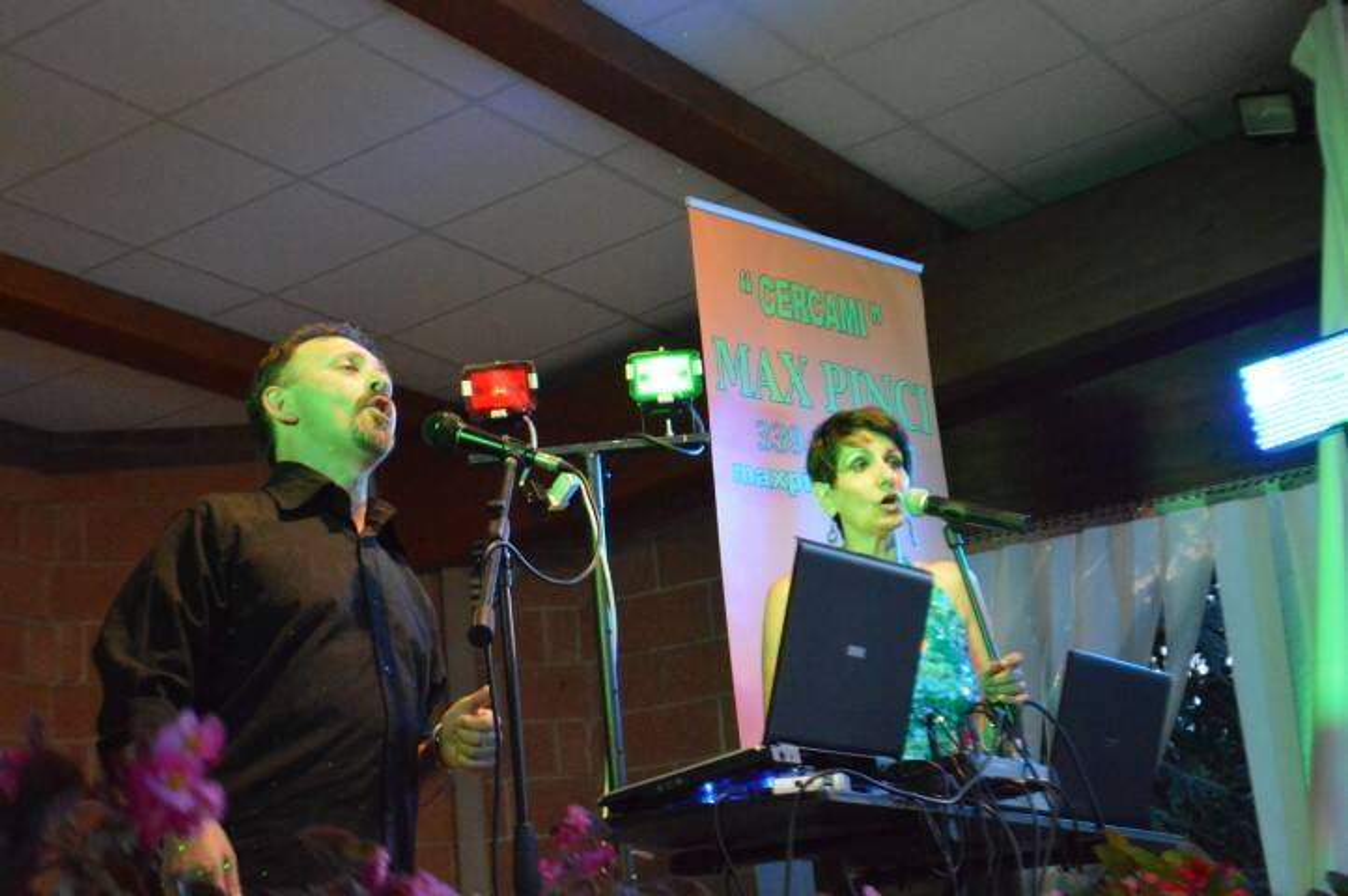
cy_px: 448
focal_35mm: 72
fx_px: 2693
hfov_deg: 28.1
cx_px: 674
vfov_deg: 18.9
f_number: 5.3
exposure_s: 1/60
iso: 6400
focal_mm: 48
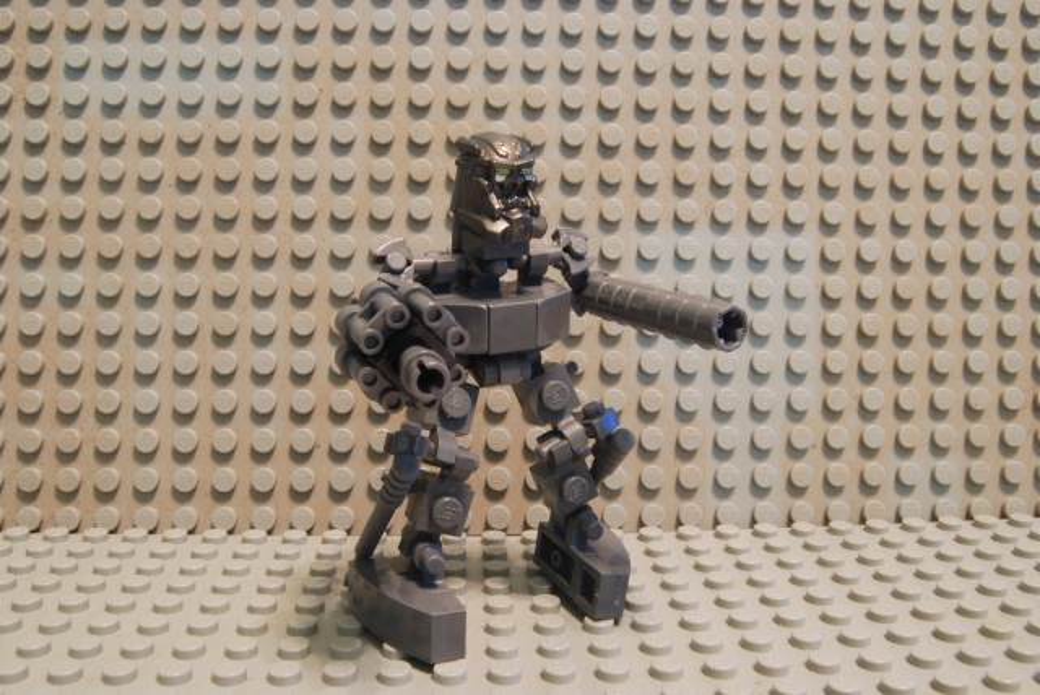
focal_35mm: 36
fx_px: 1041
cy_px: 348
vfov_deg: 36.9
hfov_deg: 53.1
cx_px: 520
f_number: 25
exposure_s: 15
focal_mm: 24
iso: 100
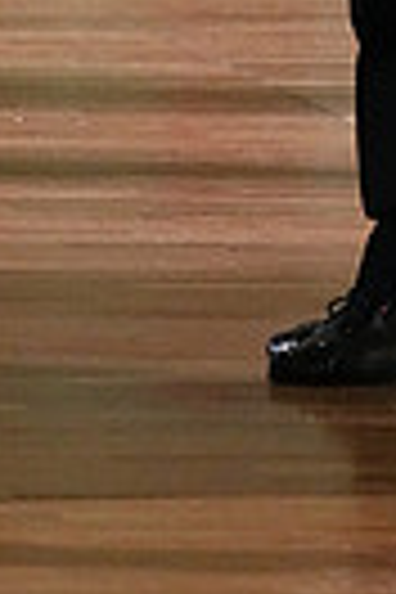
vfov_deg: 3.5
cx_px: 70
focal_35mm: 585
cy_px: -540
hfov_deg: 2.4
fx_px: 9652
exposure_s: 1/400
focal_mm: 133
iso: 8000
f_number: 5
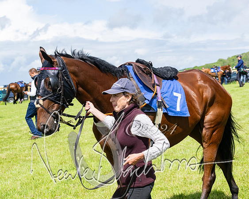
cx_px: 136
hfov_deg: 22.1
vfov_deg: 17.7
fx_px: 638
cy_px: 90
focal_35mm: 87
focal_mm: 70
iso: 800
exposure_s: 1/3200
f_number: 9
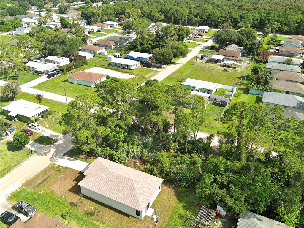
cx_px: 152
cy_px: 114
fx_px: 246
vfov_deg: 49.7
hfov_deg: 63.4
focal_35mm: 28
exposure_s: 1/481
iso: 100
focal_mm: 10.6
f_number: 2.8
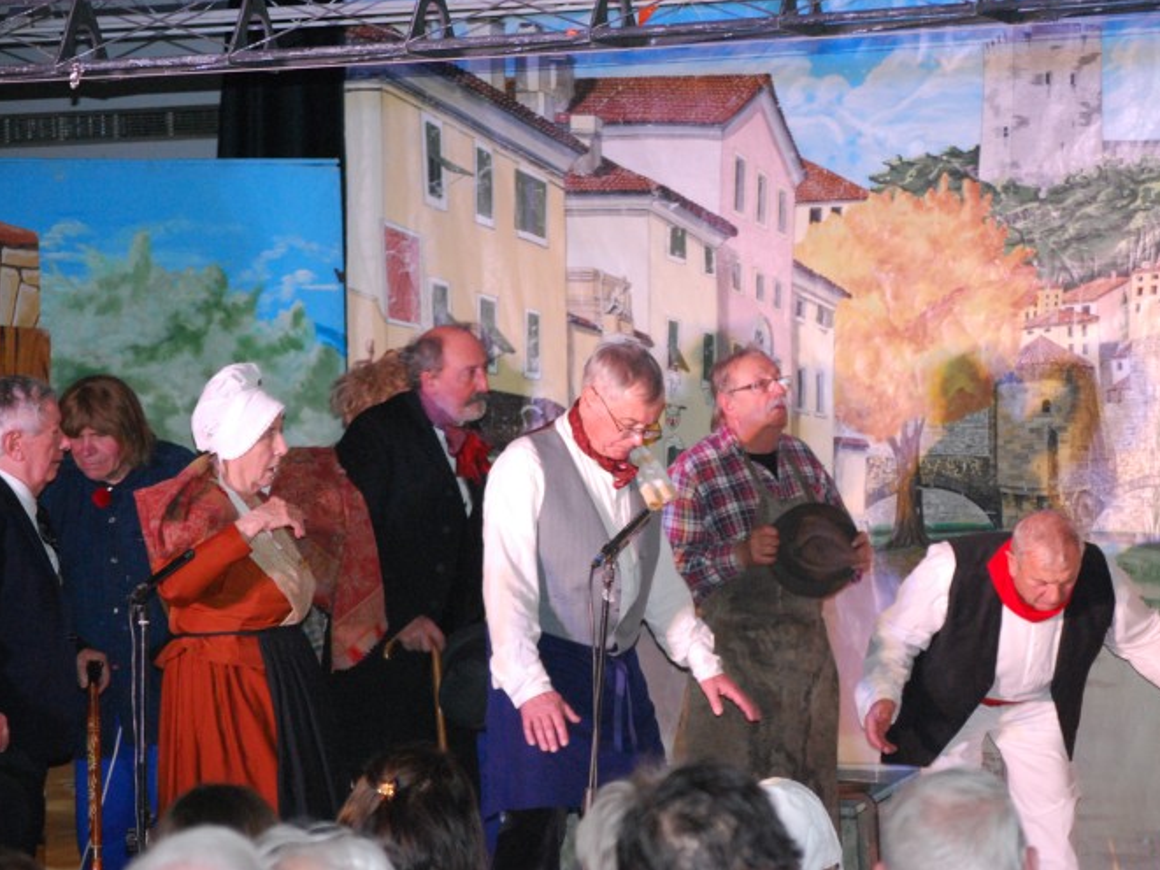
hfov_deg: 13.3
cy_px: 401
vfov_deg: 10.0
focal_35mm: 149
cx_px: 639
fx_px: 4980
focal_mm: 85
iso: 1400
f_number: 4.5
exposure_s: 1/60
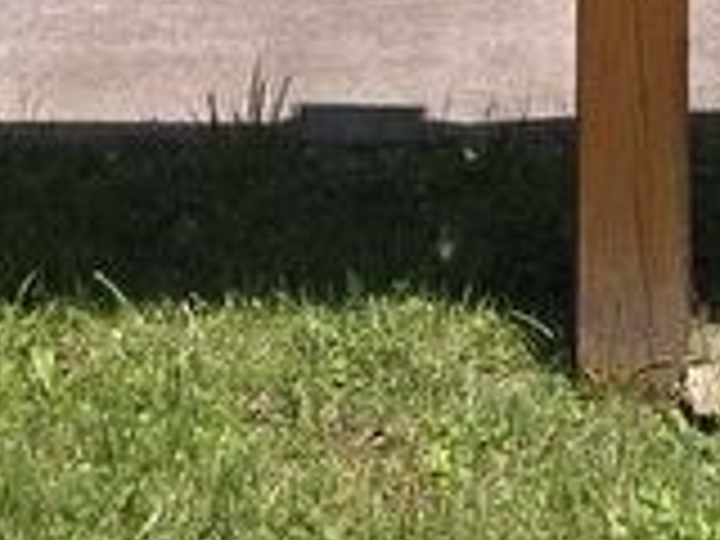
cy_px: -806
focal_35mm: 115
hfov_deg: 16.9
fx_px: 2392
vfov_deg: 10.7
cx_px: 634
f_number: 1.8
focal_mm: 5.4
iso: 25
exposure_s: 1/2510
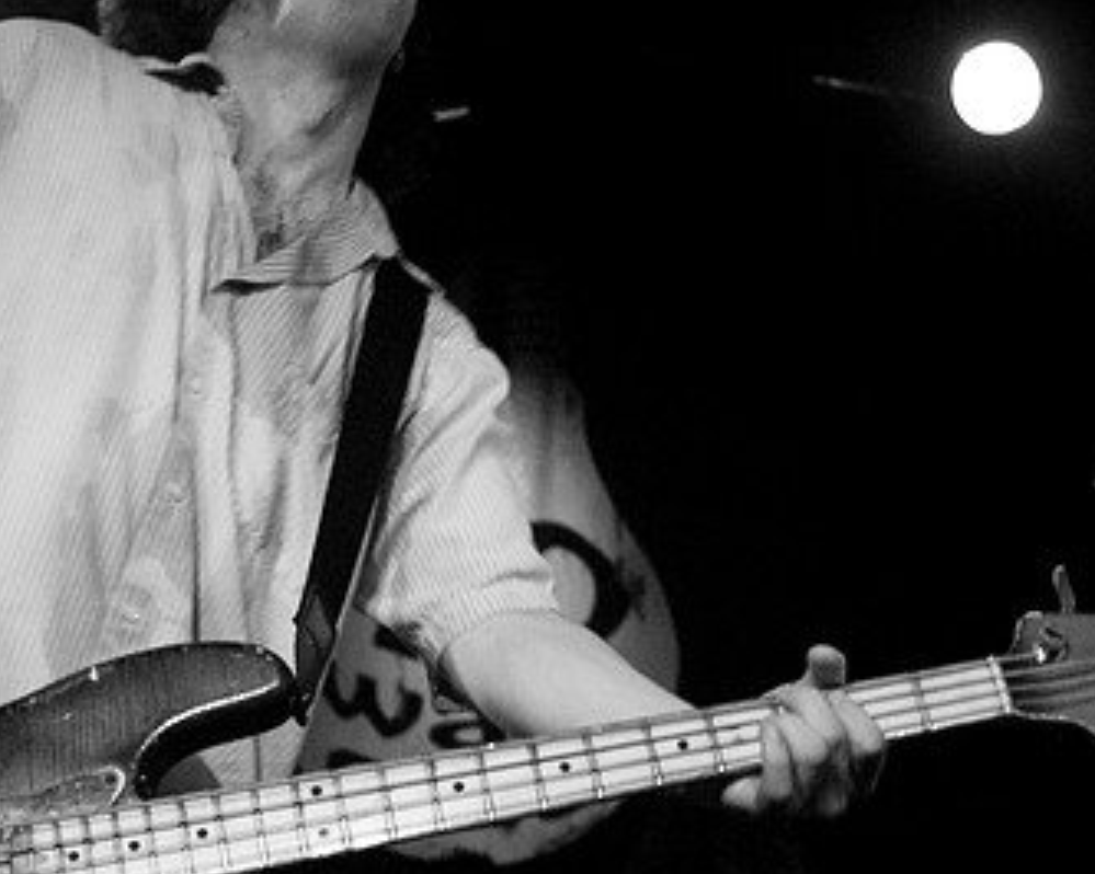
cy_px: 496
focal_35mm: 86
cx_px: 621
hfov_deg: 22.3
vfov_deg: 17.9
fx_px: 2780
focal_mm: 35
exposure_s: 1/80
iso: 800
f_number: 2.8
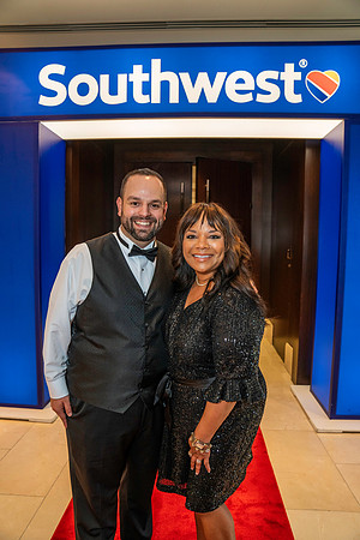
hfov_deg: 53.1
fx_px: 360
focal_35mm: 24
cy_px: 270
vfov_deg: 73.7
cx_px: 180
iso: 2000
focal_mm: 24
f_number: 3.5
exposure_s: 1/125
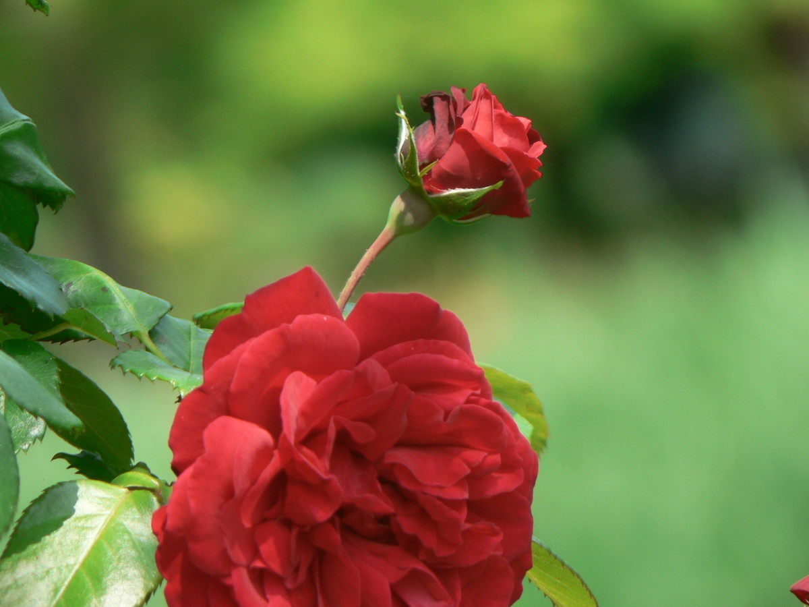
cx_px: 404
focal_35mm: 432
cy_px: 304
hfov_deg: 4.6
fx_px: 10096
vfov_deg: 3.4
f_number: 4
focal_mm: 72
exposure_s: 1/250
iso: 80
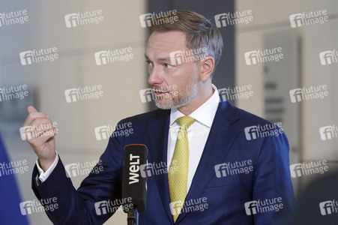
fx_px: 2064
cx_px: 169
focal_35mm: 220
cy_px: 112
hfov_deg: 9.4
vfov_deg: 6.2
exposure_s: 1/400
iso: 8000
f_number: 5.6
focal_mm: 220
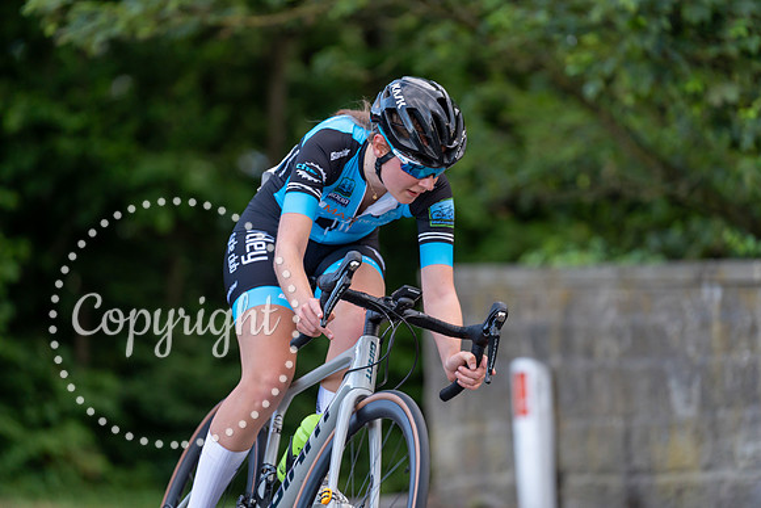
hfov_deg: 10.3
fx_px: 4229
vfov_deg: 6.9
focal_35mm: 200
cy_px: 254
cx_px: 380
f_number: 3.2
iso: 1000
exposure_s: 1/800
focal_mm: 200
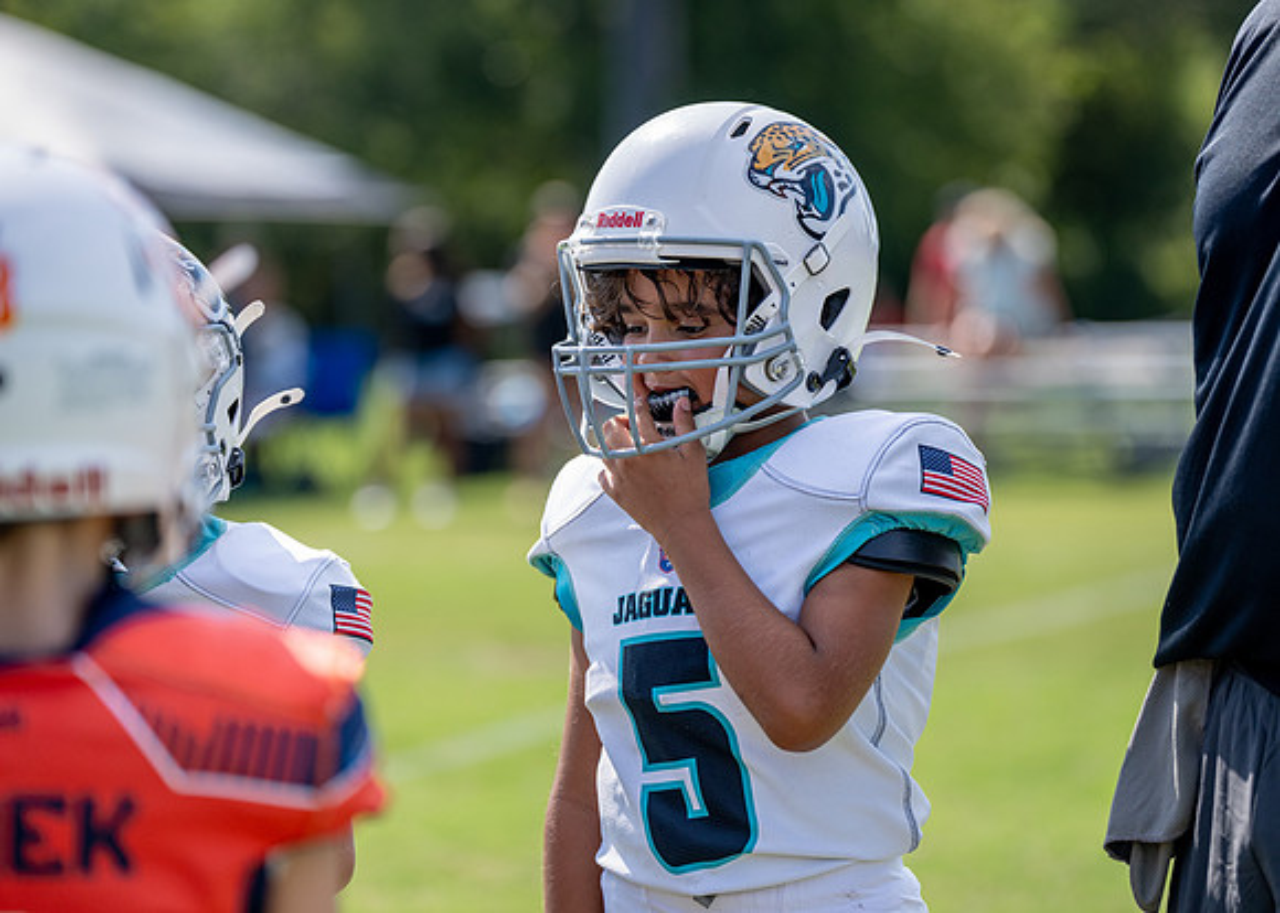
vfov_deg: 9.9
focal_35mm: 146
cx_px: 654
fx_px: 5292
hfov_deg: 13.8
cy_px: 422
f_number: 2.8
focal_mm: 129
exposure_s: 1/2500
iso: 200
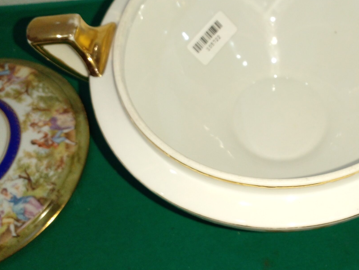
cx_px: 281
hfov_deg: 42.1
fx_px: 446
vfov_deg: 33.4
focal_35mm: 43
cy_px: 98
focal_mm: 3.6
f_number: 1.9
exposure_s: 1/50
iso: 100
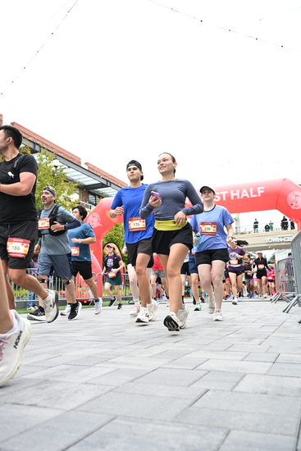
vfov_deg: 60.3
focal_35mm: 31
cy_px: 226
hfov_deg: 42.3
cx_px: 150
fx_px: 389
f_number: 4
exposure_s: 1/640
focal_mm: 31
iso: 2000
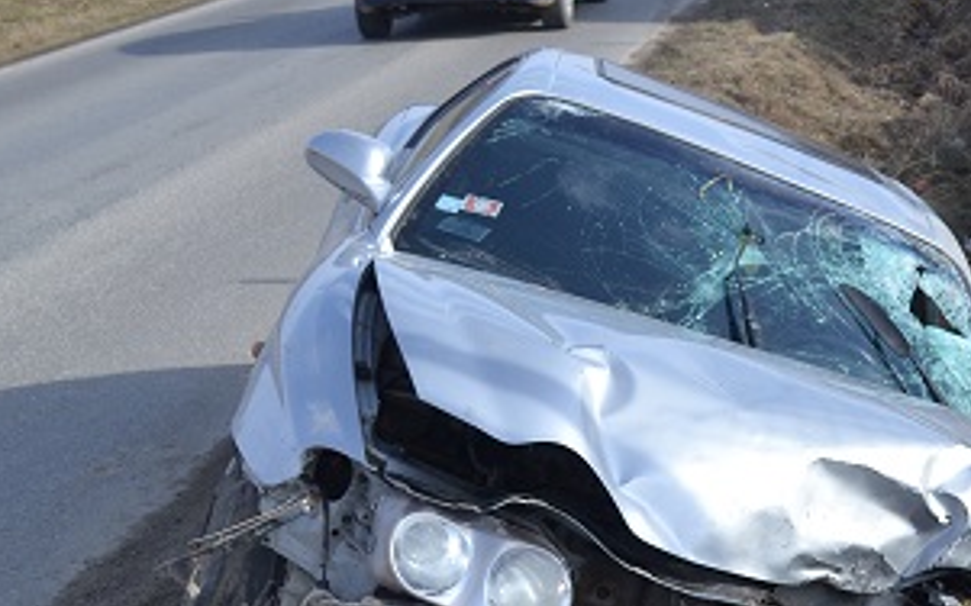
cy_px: 442
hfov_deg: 22.3
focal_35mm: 91
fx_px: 2408
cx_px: 848
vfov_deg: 14.3
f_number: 4.5
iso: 100
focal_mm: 28
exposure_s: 1/320
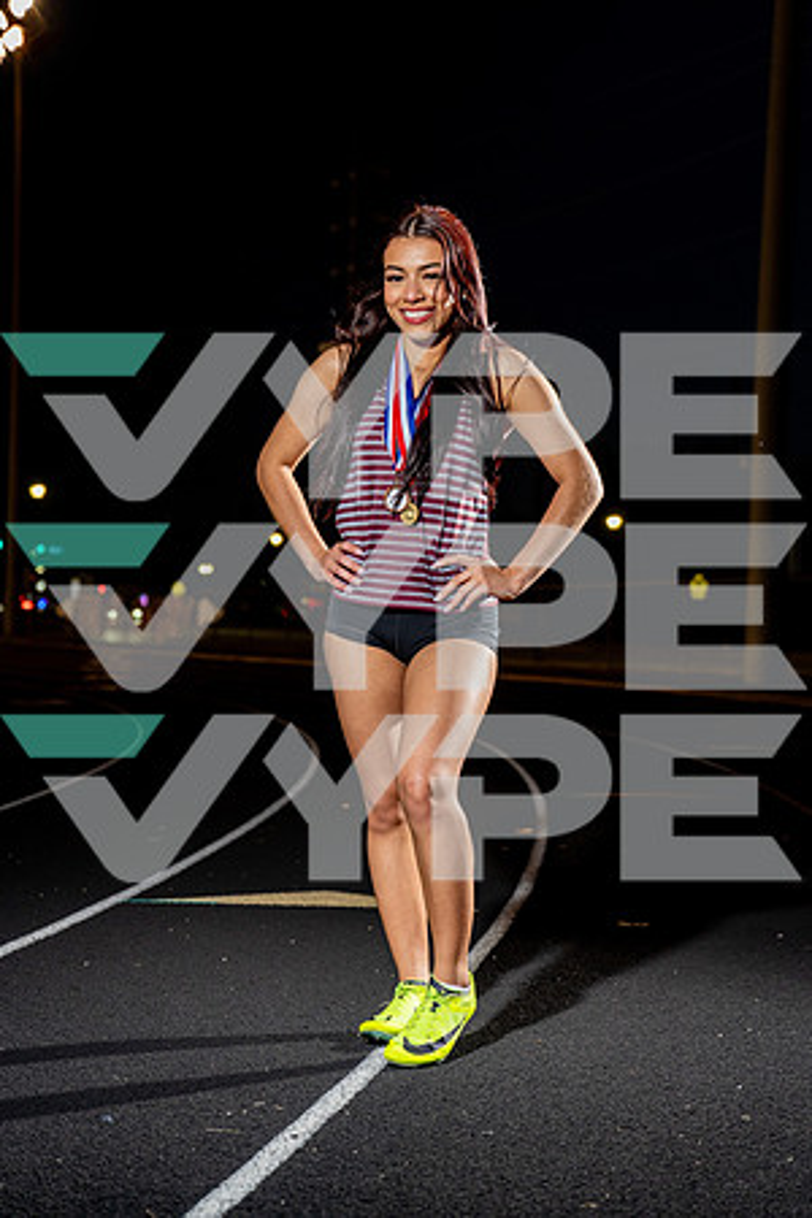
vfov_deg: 30.1
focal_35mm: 67
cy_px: 609
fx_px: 2267
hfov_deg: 20.3
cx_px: 406
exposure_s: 1/200
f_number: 4
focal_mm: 67
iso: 800
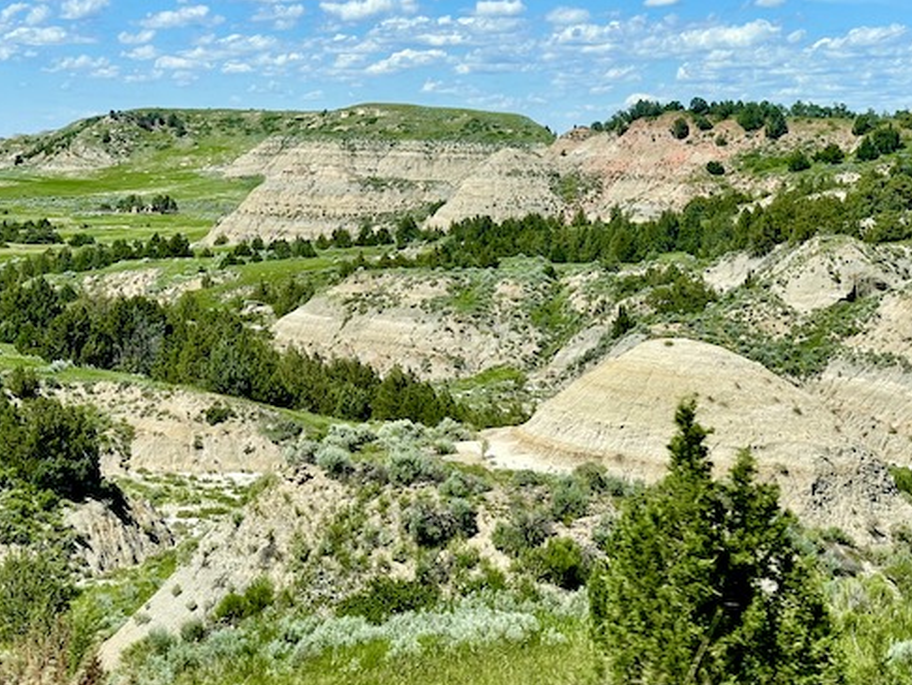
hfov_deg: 24.7
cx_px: 462
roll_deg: +1.0
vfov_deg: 18.7
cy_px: 287
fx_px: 2082
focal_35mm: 79
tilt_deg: -4.1
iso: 20
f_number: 2.2
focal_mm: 7.5
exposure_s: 1/1292
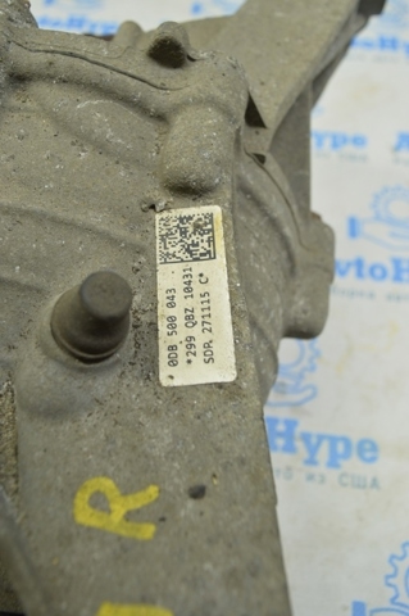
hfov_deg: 41.6
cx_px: 204
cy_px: 308
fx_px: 538
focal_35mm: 32
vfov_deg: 59.5
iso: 400
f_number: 5.6
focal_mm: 21
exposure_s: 1/20
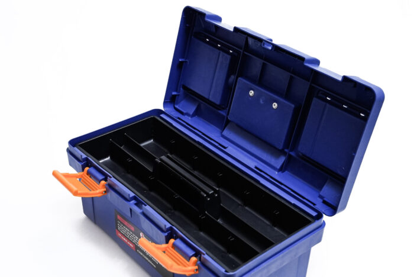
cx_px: 207
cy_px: 138
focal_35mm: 54
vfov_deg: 25.1
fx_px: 621
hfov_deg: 36.8
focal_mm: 54
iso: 3200
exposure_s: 1/250
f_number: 8
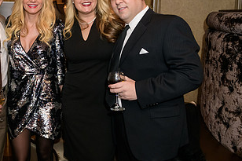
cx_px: 24
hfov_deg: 37.7
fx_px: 329
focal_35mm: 49
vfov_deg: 27.3
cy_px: 54
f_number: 3.2
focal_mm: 26
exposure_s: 1/125
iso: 1600
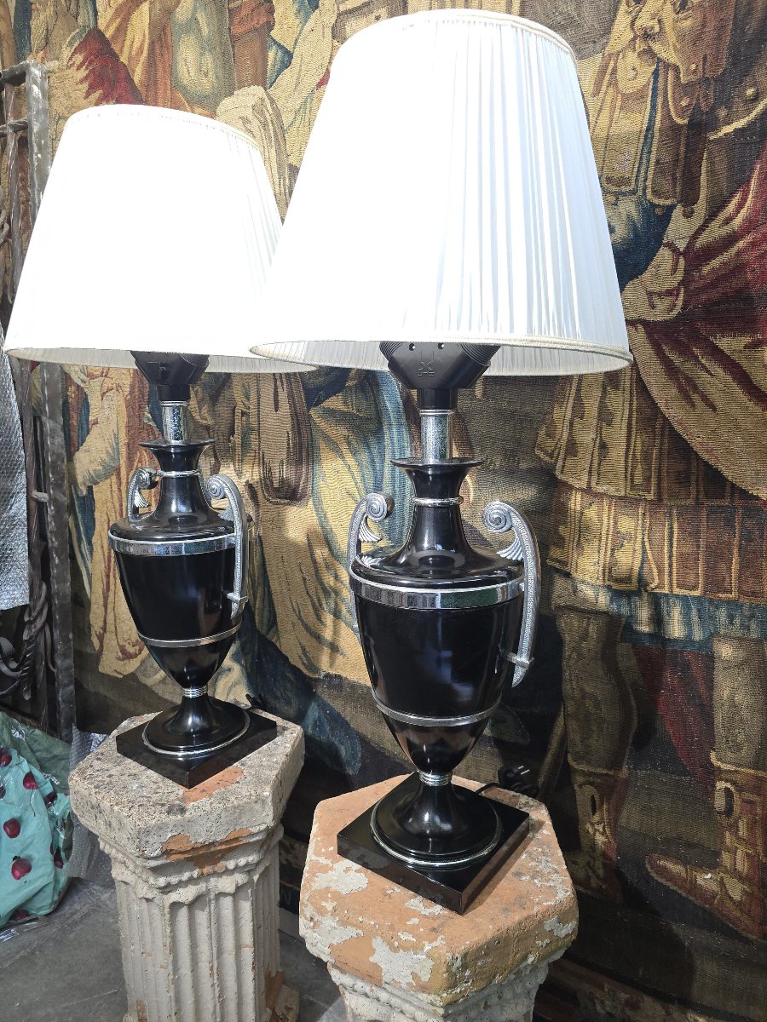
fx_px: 679
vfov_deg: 73.9
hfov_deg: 58.9
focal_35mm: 23
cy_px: 511
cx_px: 384
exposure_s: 1/31.8
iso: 250
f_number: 1.7
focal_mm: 6.3
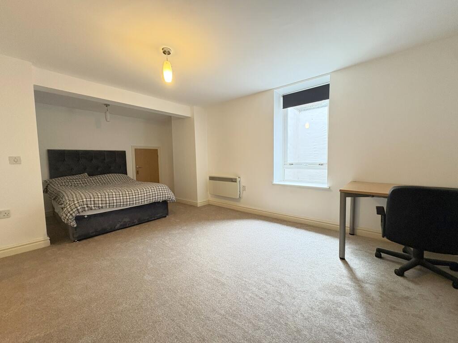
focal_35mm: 14
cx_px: 229
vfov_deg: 85.7
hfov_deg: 102.1
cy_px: 172
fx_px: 185
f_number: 2.2
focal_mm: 2.22
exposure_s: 1/50
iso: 320
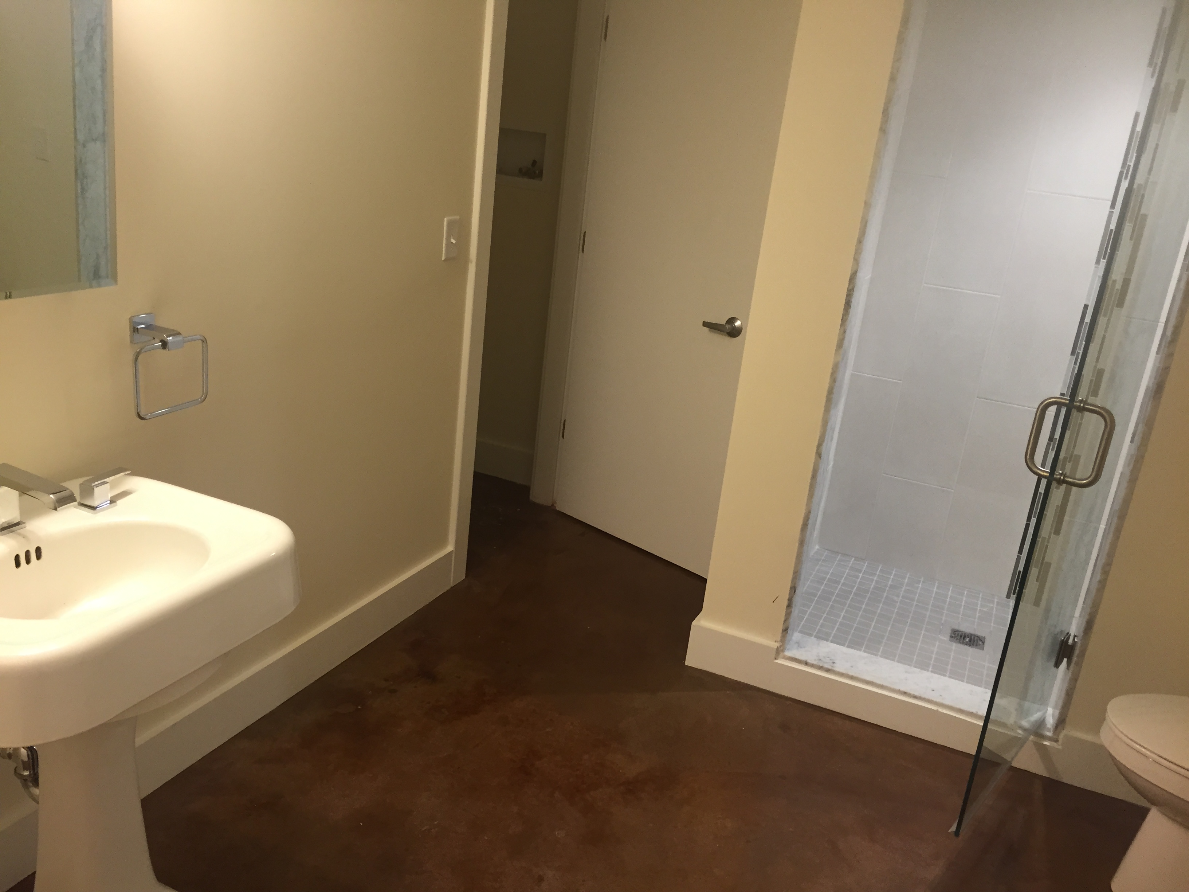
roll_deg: -6.7
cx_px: 594
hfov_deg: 61.7
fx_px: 996
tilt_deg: -18.8
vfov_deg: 48.2
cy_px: 446
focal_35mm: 29
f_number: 2.2
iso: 100
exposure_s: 1/30
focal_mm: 4.15
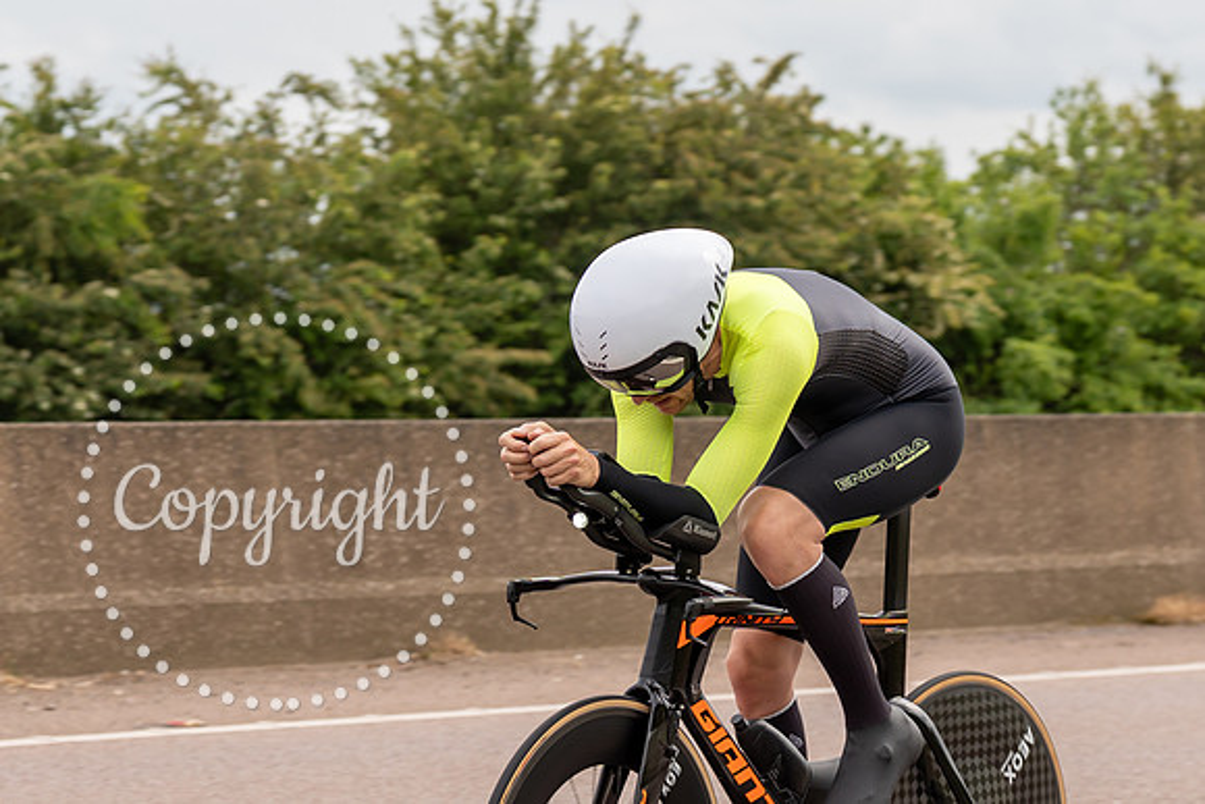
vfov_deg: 8.0
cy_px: 493
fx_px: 5737
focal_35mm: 171
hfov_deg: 12.0
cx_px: 550
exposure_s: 1/800
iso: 125
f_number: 4
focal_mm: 70
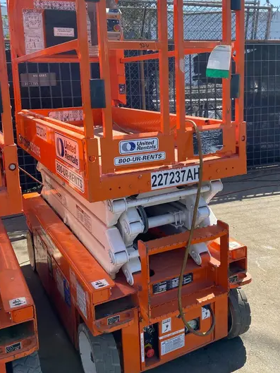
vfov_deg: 51.0
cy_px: 149
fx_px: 388
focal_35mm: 36
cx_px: 167
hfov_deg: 39.5
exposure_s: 1/1447
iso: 32
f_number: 1.8
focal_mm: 4.25
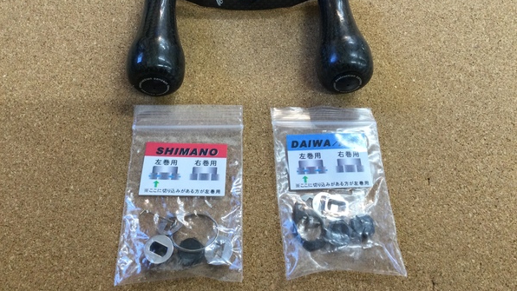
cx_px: 258
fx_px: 466
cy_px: 130
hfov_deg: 58.0
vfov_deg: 34.6
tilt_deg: -62.8
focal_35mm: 34
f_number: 2.4
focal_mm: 3.3
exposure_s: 1/30
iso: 50
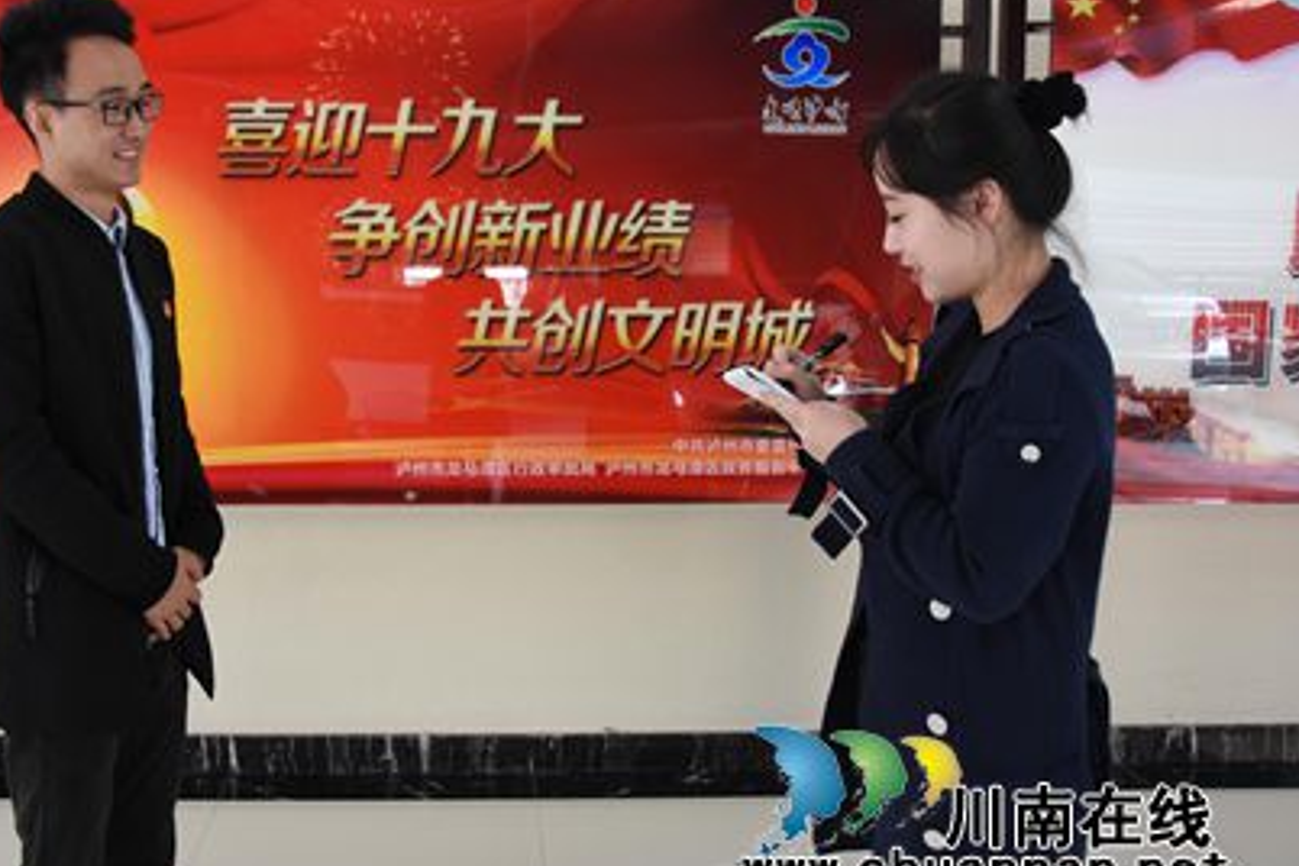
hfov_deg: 47.1
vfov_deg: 32.6
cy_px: 412
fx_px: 1479
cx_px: 507
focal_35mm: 41
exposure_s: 1/30
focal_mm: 22
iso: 800
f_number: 3.8
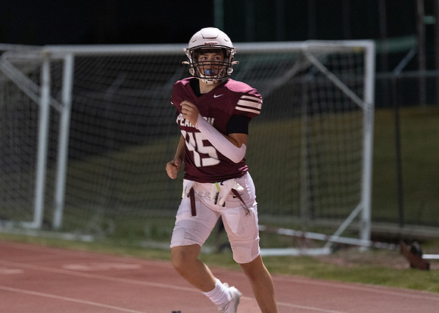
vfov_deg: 5.9
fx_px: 3025
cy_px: 143
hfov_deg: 8.3
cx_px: 205
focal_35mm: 243
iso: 4000
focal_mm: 200
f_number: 3.2
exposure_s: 1/320
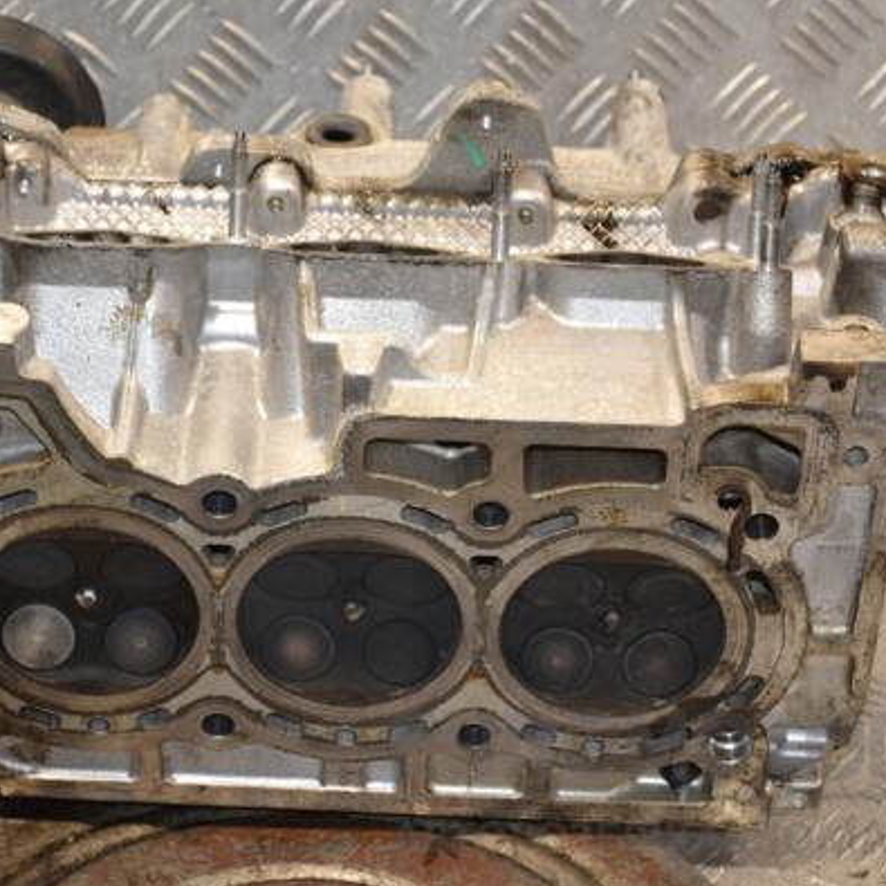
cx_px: 350
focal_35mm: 120
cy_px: 446
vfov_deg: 14.5
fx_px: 3475
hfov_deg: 14.5
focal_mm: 62
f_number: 5.3
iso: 800
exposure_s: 1/125
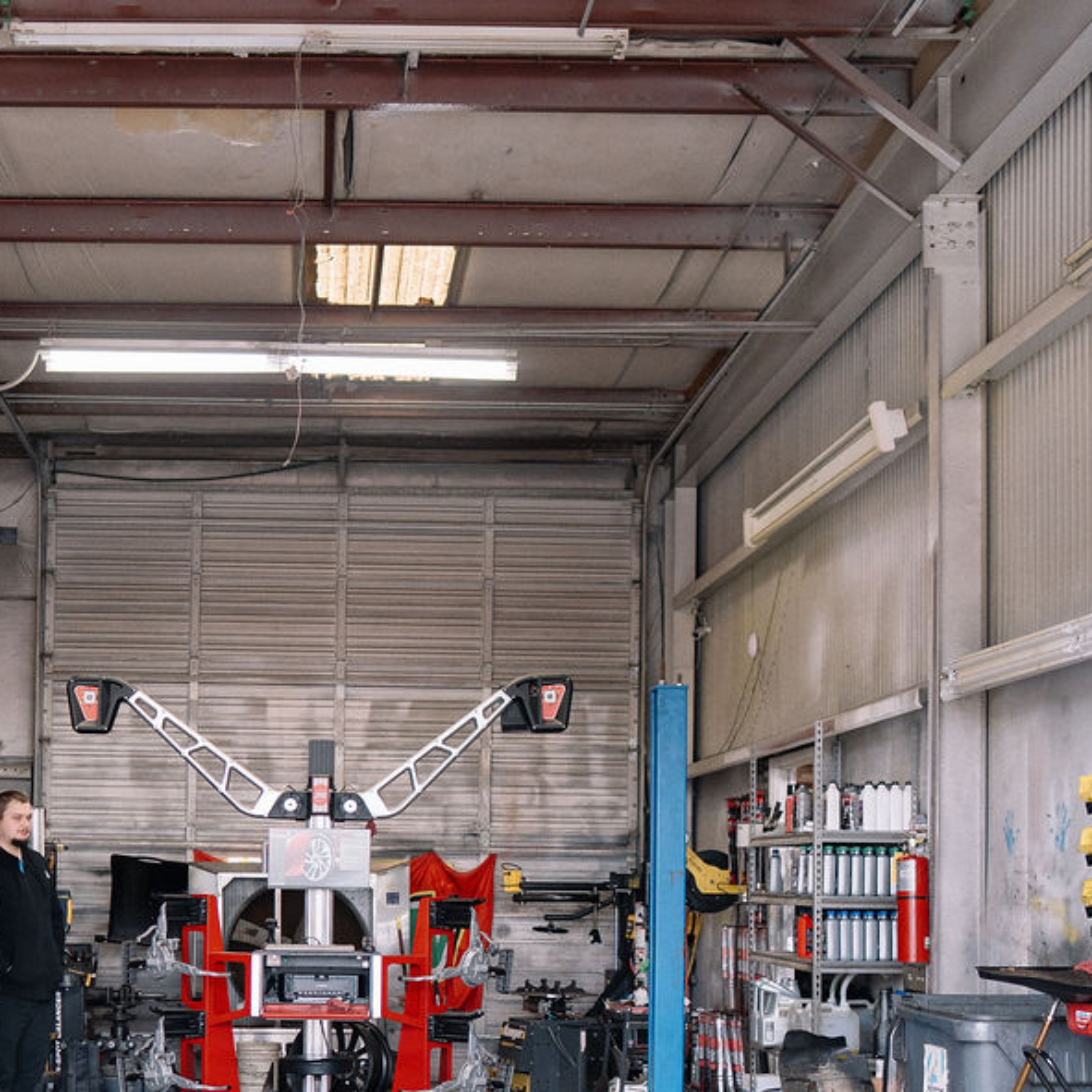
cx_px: 299
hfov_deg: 31.7
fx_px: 1892
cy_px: 872
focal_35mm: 53
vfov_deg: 31.4
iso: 800
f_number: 1.4
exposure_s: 1/640
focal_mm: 24
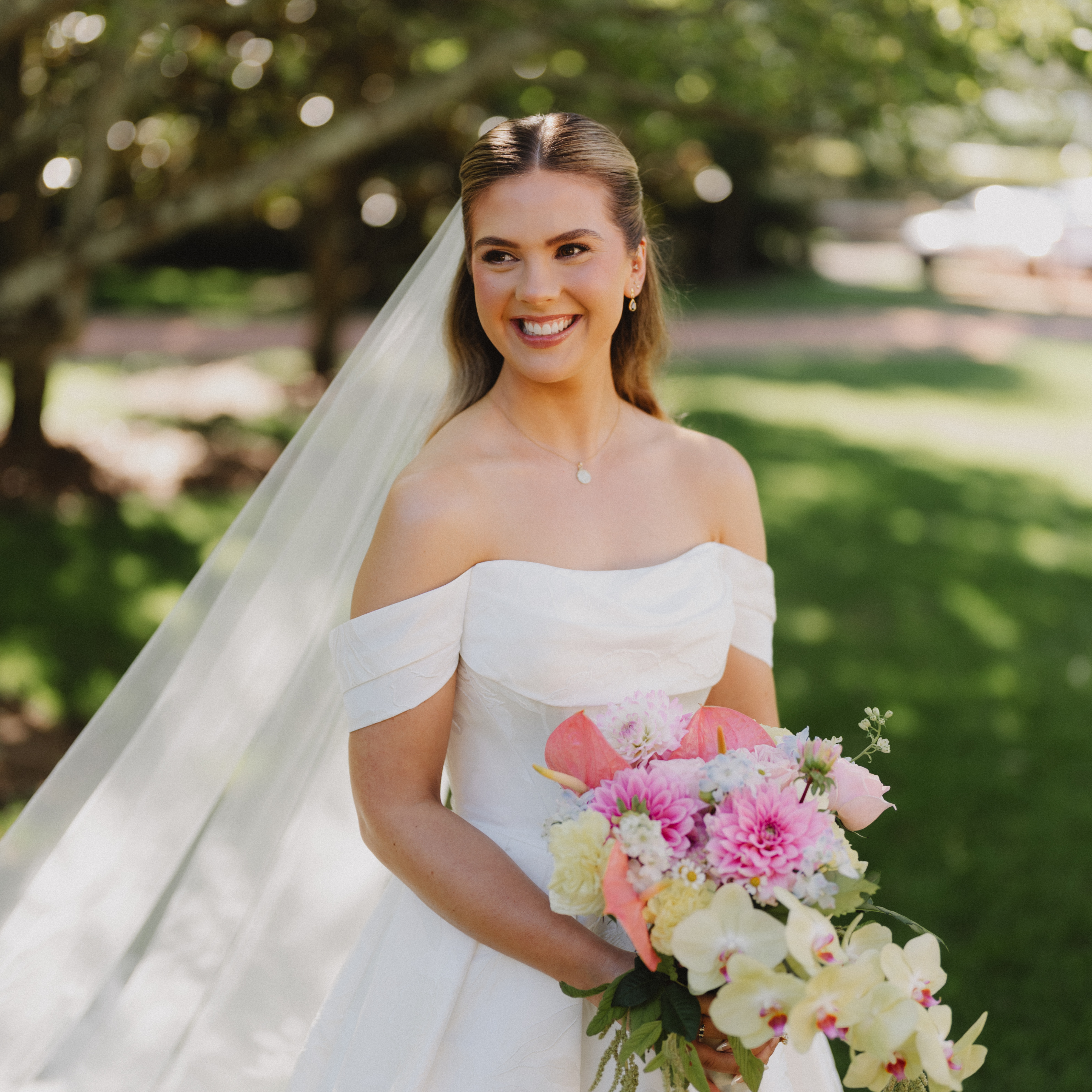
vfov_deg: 26.9
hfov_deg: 26.9
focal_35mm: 64
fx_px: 2284
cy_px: 556
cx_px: 547
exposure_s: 1/1600
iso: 125
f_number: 1.2
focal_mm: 50
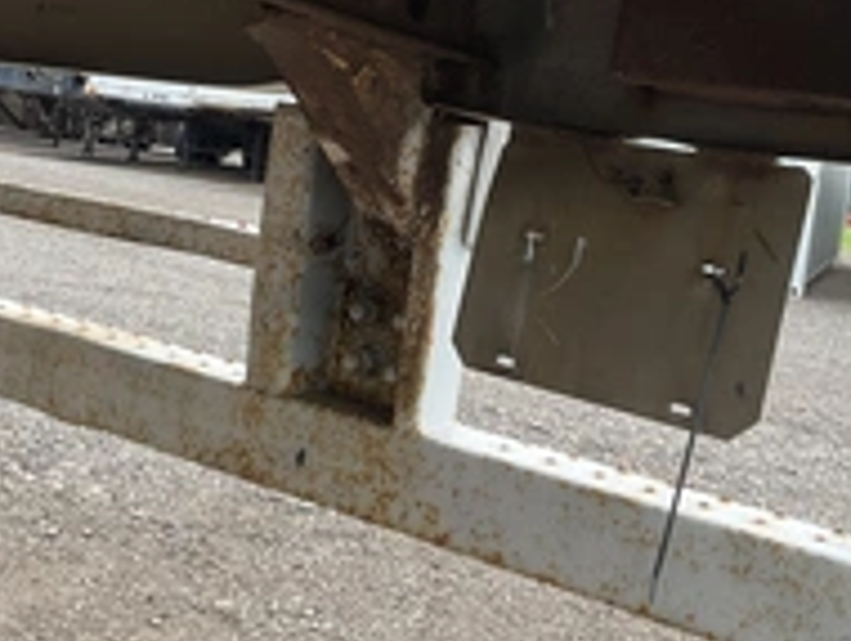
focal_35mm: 61
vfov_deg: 23.9
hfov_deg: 31.6
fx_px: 1502
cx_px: 345
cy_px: 193
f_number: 1.8
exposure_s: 1/358
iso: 25
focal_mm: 3
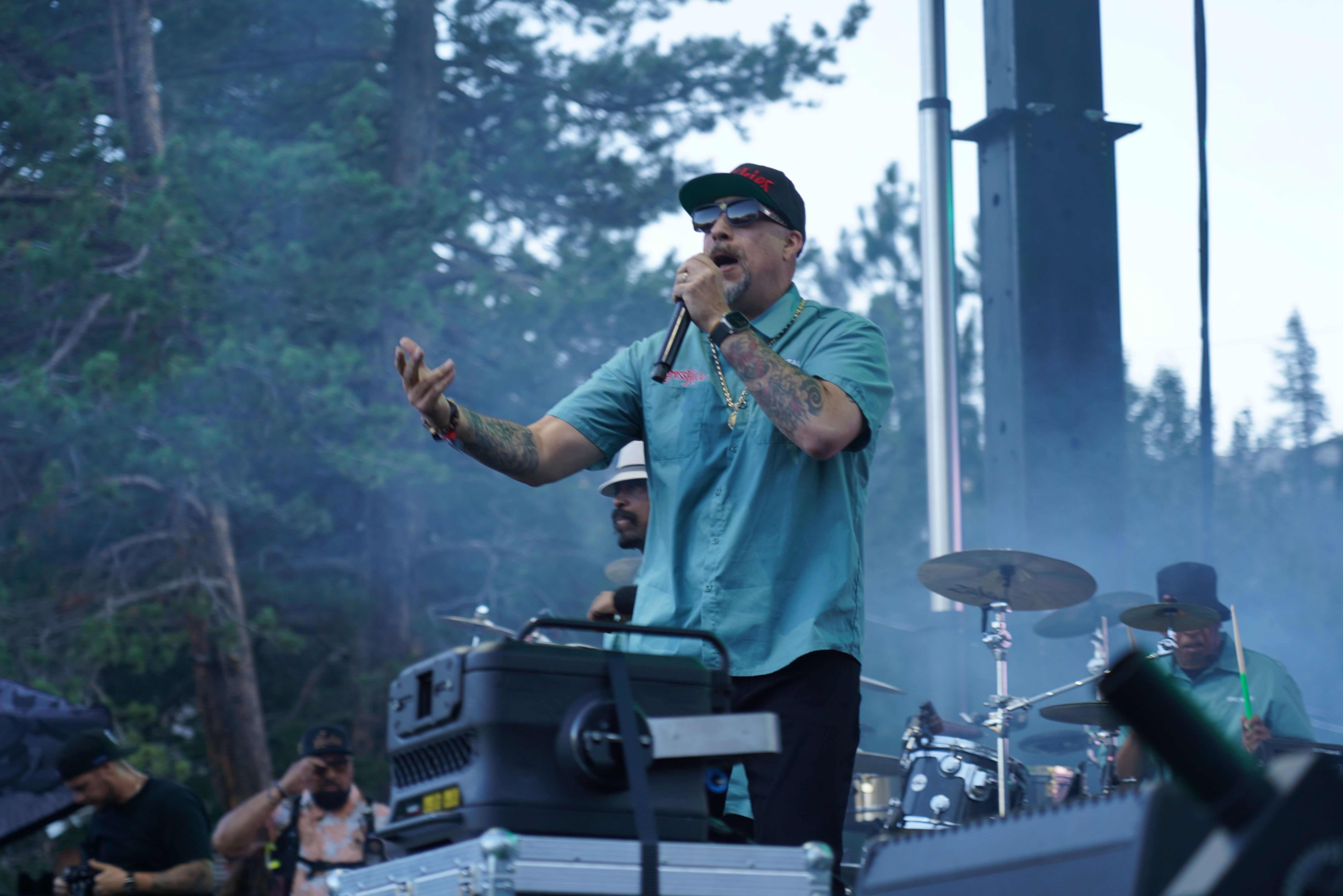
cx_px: 672
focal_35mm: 105
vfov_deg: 13.0
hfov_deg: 19.5
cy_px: 448
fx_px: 3917
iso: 160
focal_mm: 105
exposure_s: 1/125
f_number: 4
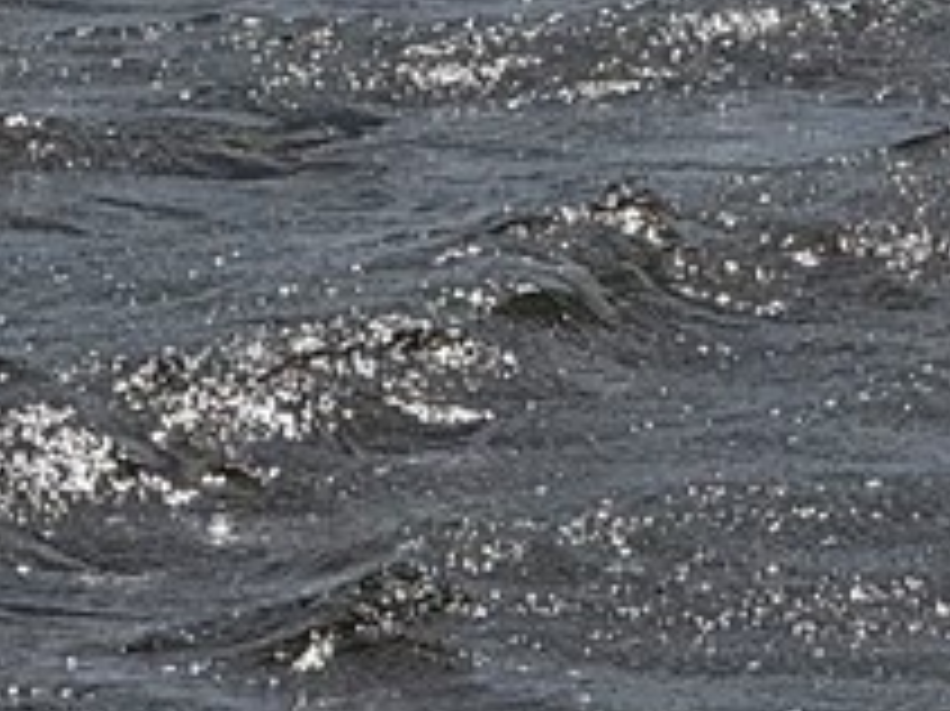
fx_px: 15963
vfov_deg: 2.5
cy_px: -819
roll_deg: -0.6
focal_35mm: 582
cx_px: 1652
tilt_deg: -4.9
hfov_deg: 3.4
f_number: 2.8
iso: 50
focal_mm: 15.66
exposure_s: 1/3195
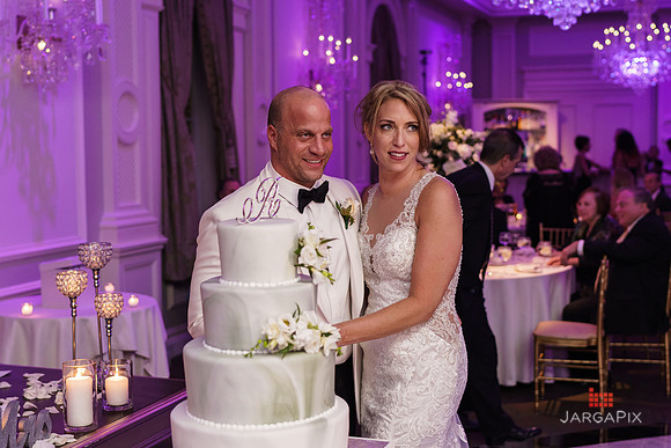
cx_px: 336
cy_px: 224
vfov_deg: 26.0
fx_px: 969
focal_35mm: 52
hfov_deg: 38.2
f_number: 2
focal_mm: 35
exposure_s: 1/200
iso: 1000
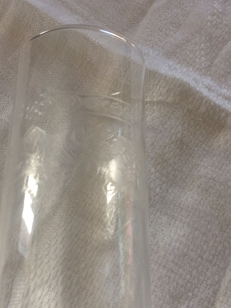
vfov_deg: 42.8
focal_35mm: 44
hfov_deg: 32.8
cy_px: 180
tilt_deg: -77.1
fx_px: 392
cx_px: 92
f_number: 2.2
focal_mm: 4.15
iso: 40
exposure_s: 1/33
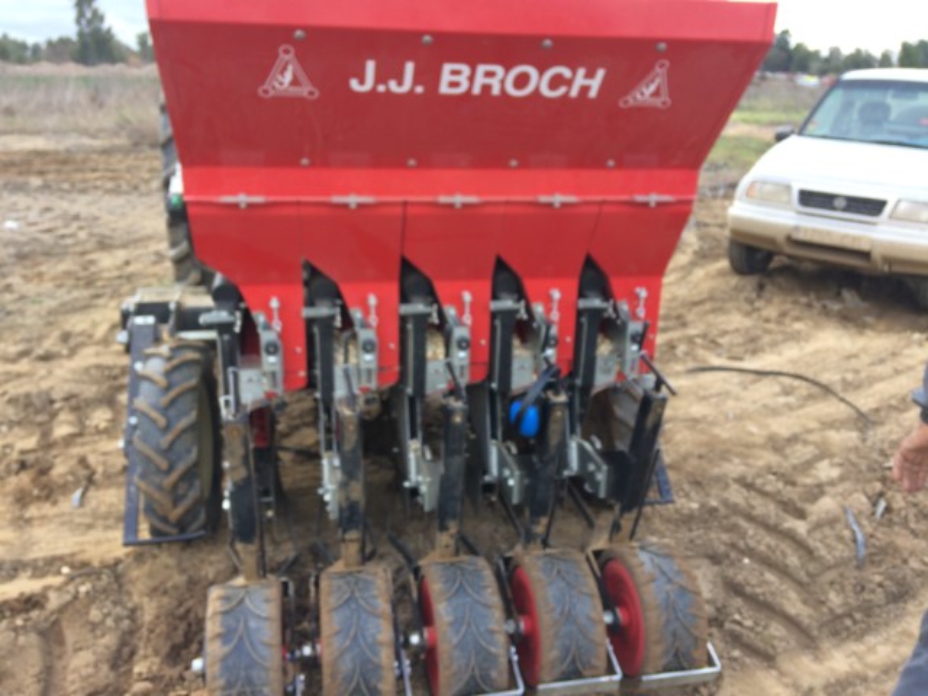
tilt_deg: -18.7
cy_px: 348
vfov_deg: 48.2
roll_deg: -2.4
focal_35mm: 29
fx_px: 777
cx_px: 464
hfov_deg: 61.7
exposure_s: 1/193
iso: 32
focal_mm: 4.15
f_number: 2.2
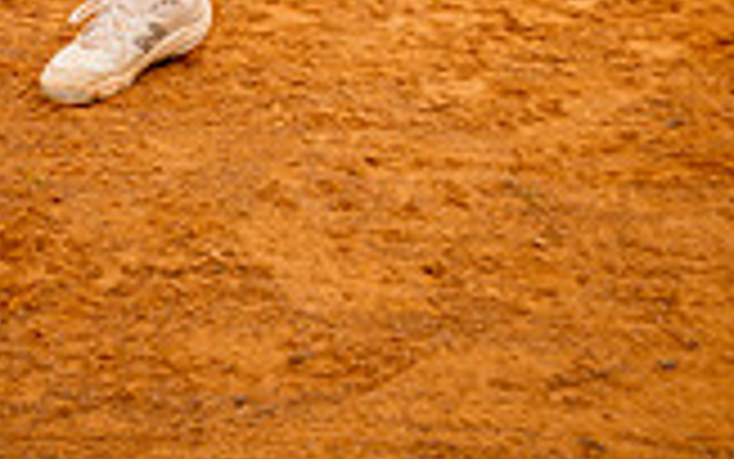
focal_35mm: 135
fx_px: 2701
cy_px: -536
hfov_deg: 15.4
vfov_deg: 9.0
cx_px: 198
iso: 200
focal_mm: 48
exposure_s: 1/250
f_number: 4.5
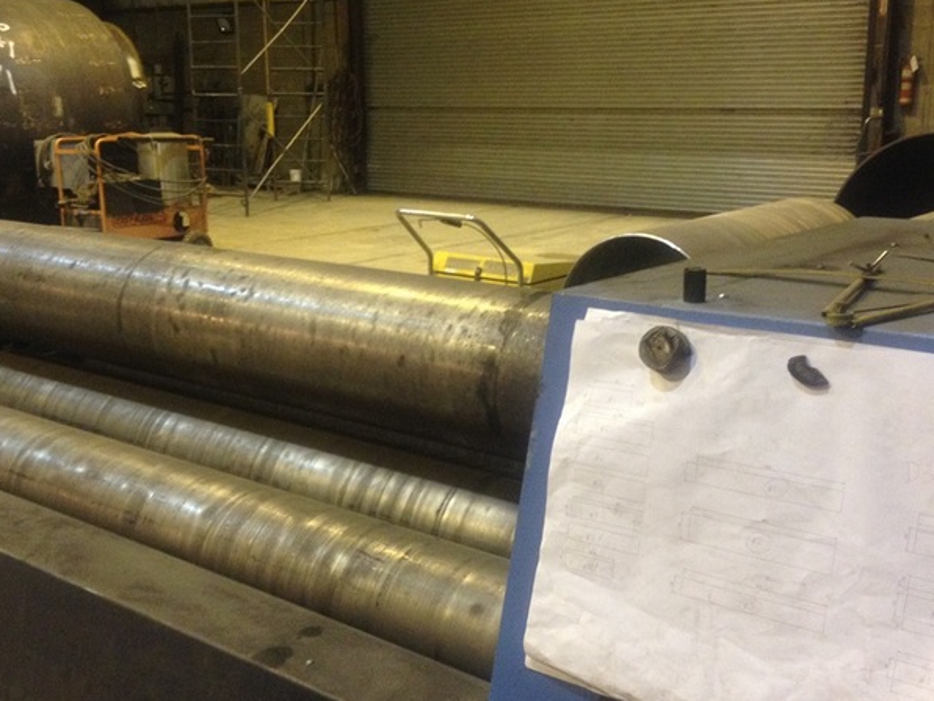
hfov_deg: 40.4
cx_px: 458
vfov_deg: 30.9
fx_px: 1268
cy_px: 362
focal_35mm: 47
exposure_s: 1/20
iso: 320
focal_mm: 4.28
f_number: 2.4
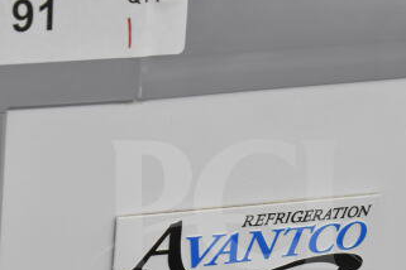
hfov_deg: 13.1
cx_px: 224
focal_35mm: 157
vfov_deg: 8.7
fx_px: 1770
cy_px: 240
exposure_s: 1/100
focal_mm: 55
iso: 2500
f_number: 5.6
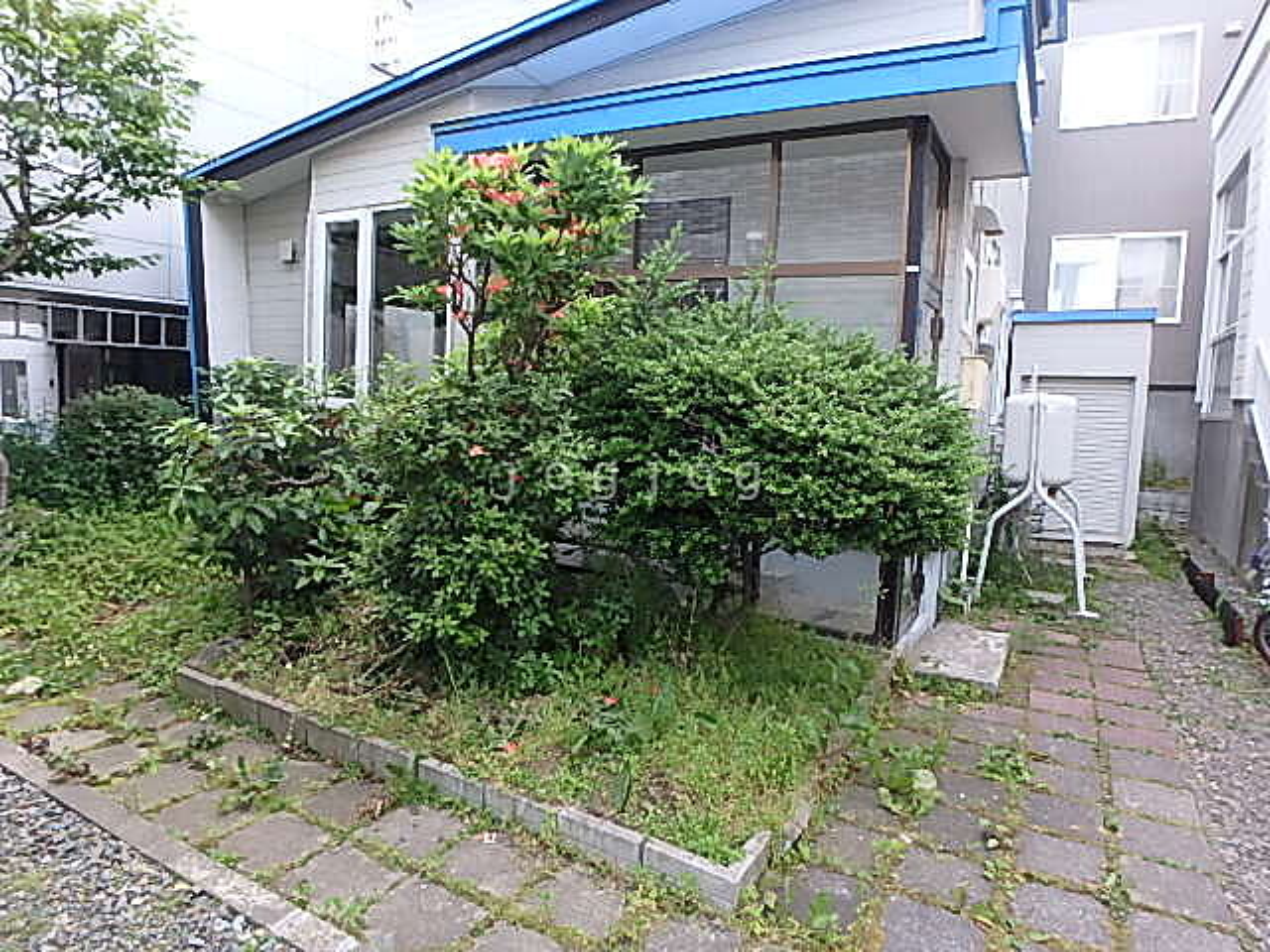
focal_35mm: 21
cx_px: 635
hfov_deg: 79.0
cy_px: 476
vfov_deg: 63.4
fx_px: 770
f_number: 3.5
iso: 200
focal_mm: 3.7
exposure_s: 1/30
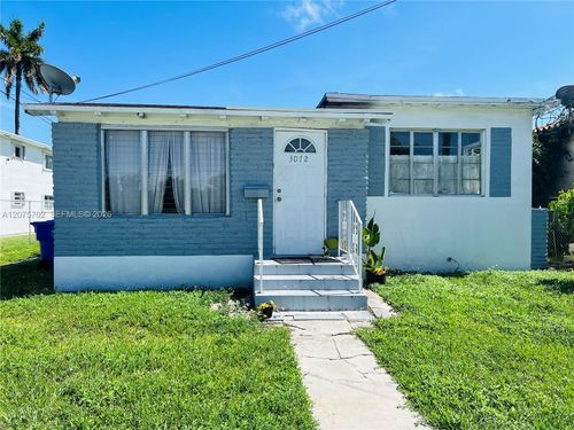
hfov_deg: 67.3
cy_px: 215
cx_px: 287
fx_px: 431
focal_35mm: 26
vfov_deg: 53.1
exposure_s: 1/3704
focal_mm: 5.7
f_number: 1.5
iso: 50
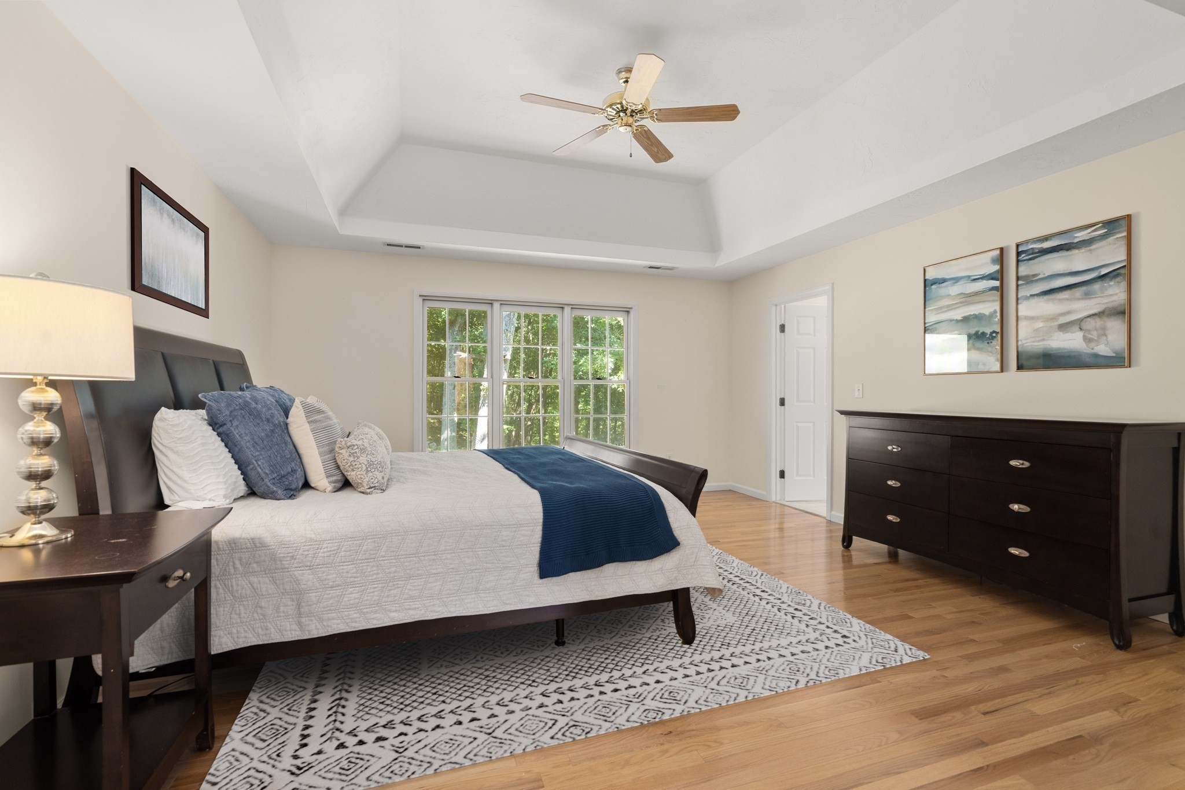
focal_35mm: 16
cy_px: 395
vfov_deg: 73.7
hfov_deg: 96.7
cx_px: 592
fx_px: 527
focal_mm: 16
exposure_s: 1/3
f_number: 7.1
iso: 320
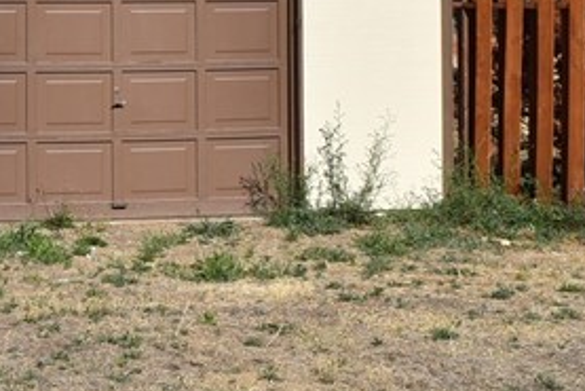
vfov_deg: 9.6
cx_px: -313
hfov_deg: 13.6
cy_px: -129
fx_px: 2292
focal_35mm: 141
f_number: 11
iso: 200
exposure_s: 1/500
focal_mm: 24
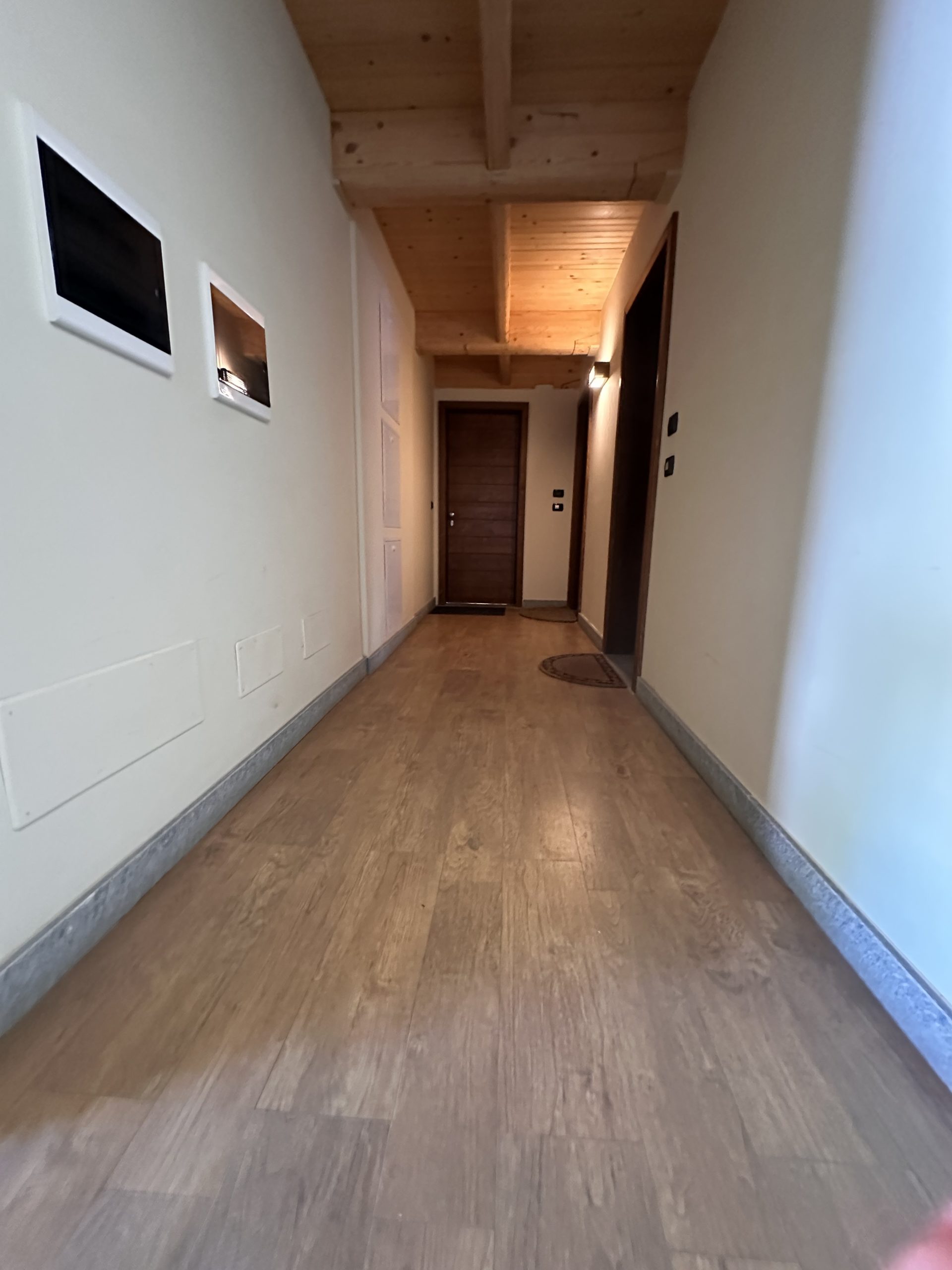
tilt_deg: -10.5
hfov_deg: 85.7
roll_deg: -1.2
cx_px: 476
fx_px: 513
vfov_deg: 102.1
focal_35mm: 14
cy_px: 635
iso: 1250
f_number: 2.2
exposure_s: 1/48
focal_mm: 2.22
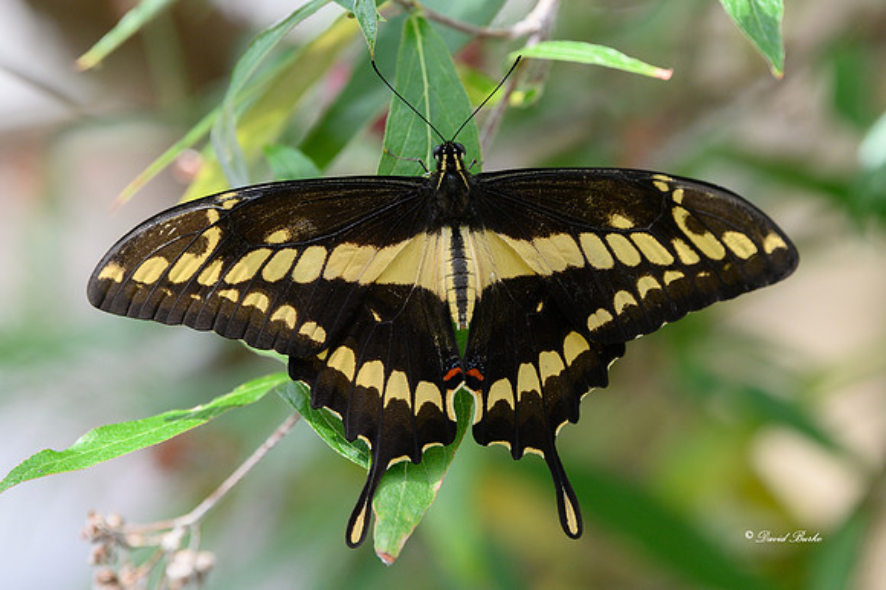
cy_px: 175
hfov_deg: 7.7
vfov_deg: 5.1
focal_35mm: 267
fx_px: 6577
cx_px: 532
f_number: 5
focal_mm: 190
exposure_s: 1/320
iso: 640
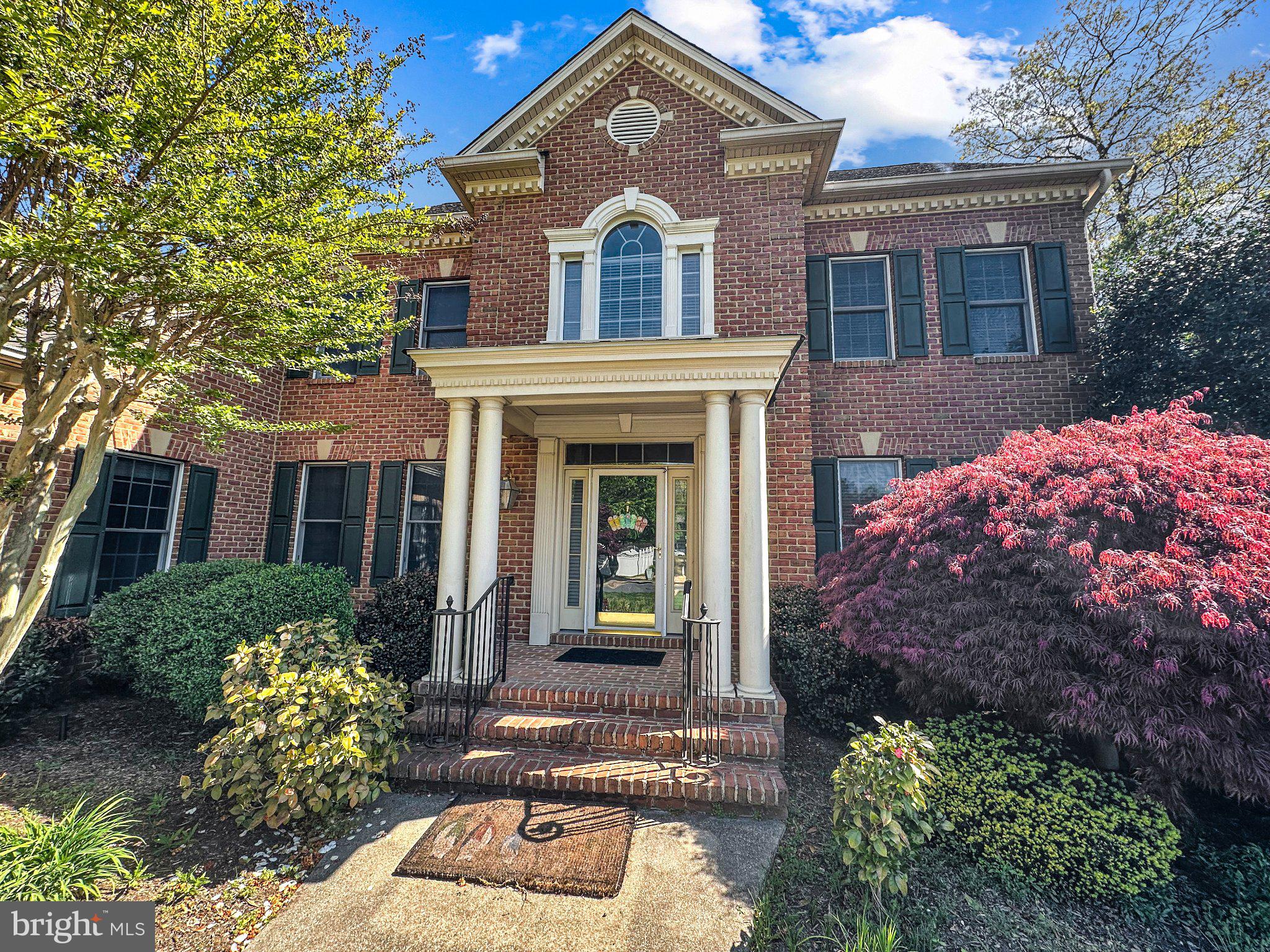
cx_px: 635
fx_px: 514
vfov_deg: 85.7
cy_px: 476
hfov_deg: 102.1
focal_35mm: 14
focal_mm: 2.22
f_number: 2.2
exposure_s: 1/373
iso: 40
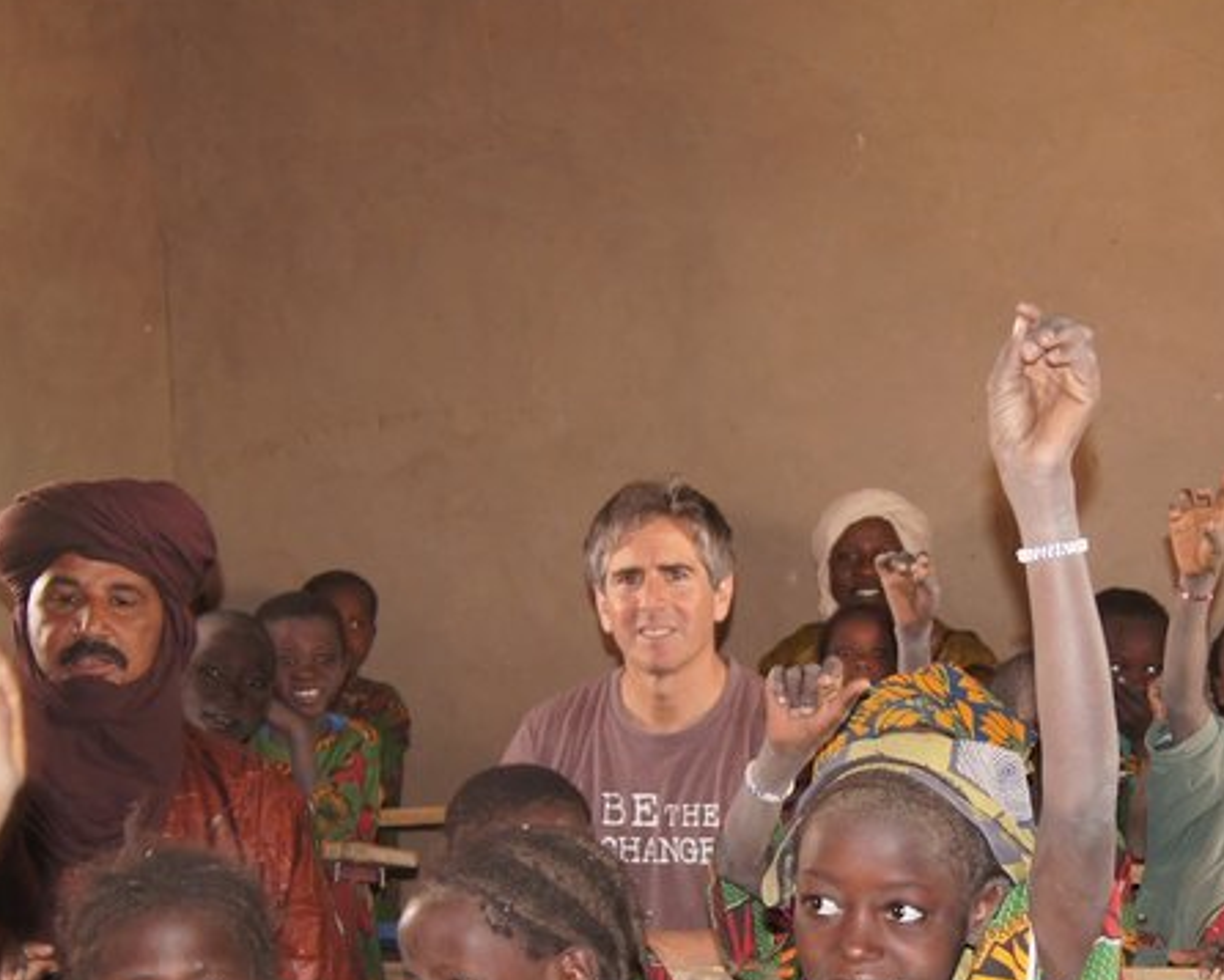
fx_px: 2573
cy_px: 765
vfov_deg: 21.3
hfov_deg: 26.3
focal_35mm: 71
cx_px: 950
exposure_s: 1/60
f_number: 4
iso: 400
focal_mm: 22
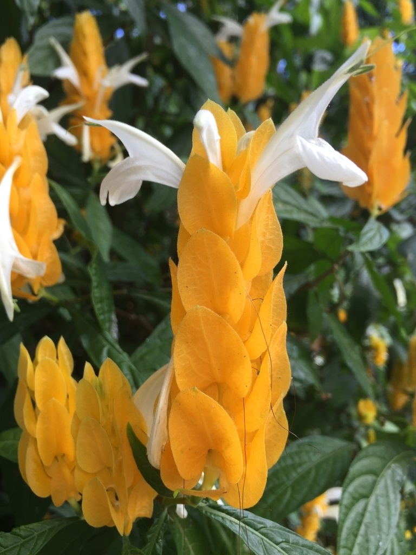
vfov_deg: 61.7
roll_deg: +0.8
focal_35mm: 29
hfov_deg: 48.2
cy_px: 278
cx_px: 208
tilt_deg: +3.0
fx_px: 465
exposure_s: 1/128
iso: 32
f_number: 2.2
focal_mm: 4.15
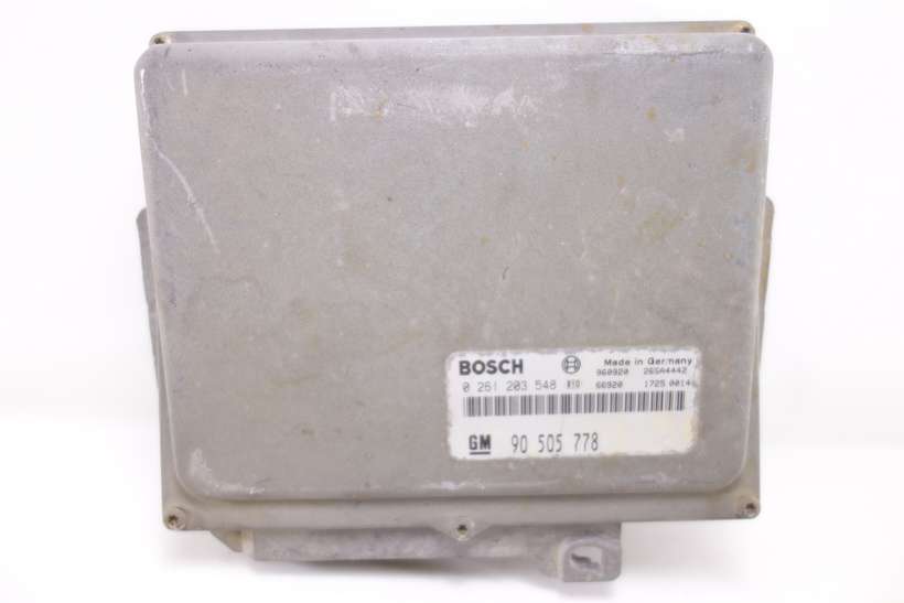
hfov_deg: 65.5
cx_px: 452
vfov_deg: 46.4
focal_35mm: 28
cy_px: 302
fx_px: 703
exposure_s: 1/60
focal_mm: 10.4
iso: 125
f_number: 1.8
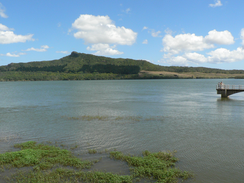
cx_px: 122
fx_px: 254
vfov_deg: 39.7
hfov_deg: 51.4
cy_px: 92
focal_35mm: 36
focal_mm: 6
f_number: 6.3
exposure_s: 1/800
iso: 200
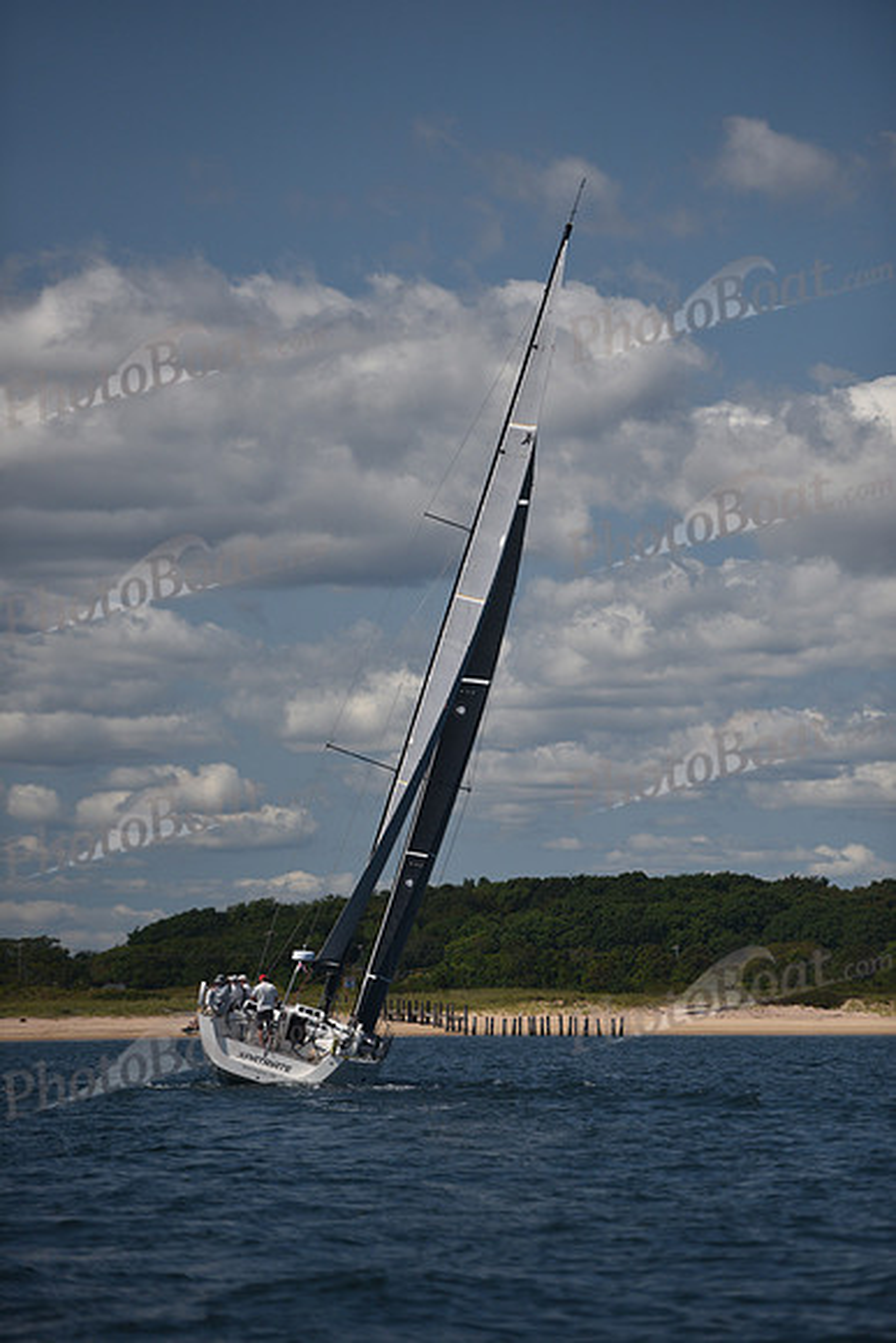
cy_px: 672
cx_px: 448
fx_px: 6156
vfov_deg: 12.4
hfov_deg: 8.3
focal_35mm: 165
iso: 250
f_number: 2.8
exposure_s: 1/6400
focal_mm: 165
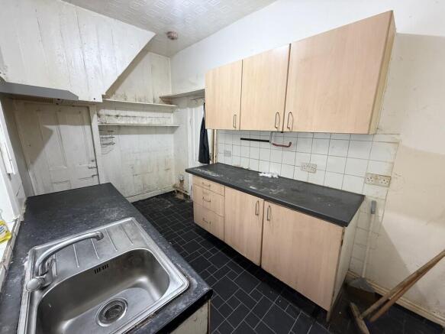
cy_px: 167
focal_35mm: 14
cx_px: 222
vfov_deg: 85.7
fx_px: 180
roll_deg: -0.8
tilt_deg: -11.9
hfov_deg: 102.1
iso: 320
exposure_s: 1/50
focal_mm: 2.22
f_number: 2.2
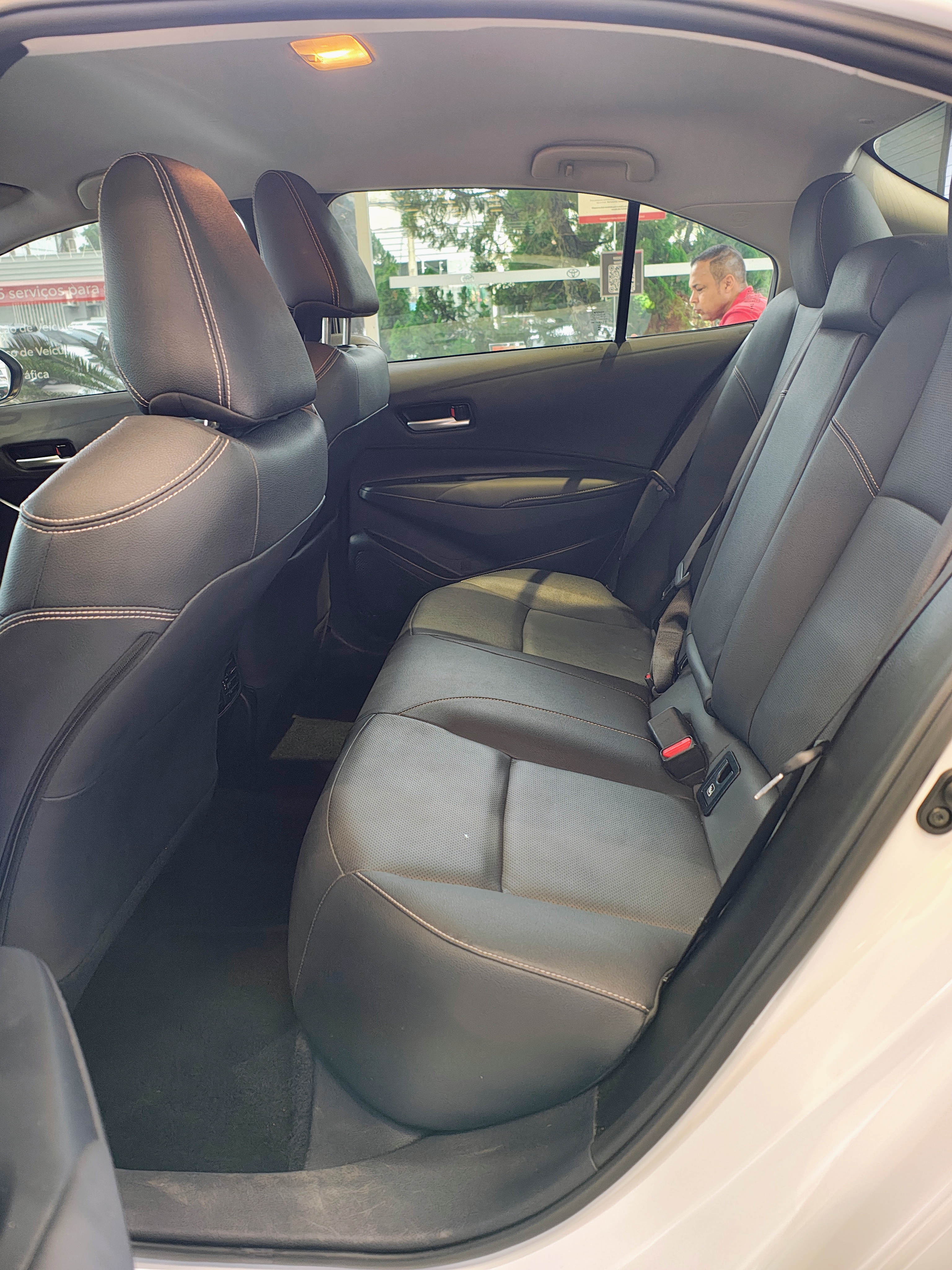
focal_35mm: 25
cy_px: 635
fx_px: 917
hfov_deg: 54.9
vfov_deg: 69.4
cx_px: 476
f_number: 1.4
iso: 791
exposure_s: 1/33.3
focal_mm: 5.89
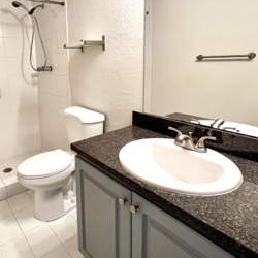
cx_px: 66
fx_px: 186
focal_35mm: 22
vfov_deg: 68.1
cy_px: 91
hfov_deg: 65.6
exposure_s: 1/120
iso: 200
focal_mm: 1.57
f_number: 1.8
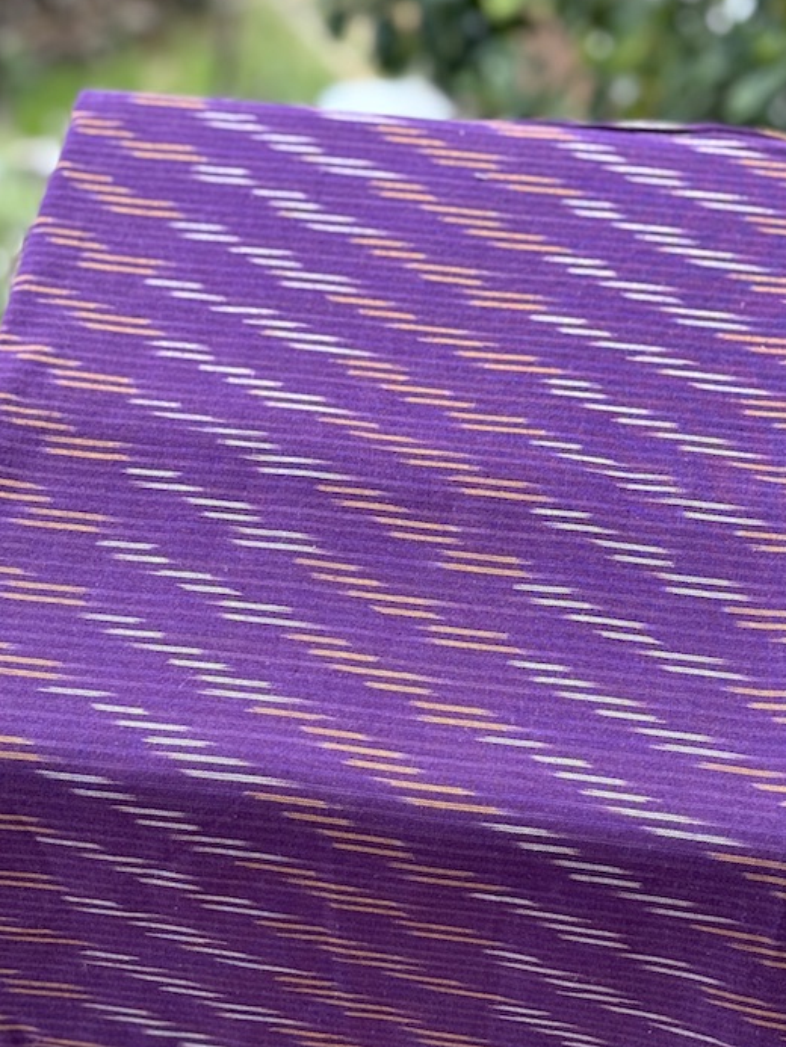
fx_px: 2088
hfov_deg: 21.3
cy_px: 561
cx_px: 370
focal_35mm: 69
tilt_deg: -50.6
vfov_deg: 28.2
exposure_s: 1/334
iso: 64
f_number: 1.78
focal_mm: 6.76
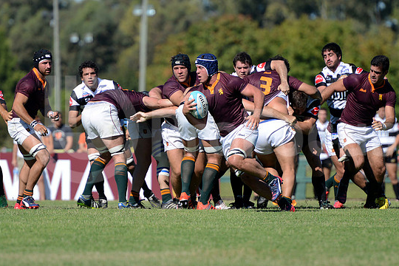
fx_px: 3214
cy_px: 131
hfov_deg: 7.1
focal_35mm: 290
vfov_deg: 4.7
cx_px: 211
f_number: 4
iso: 320
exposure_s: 1/1600
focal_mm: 270
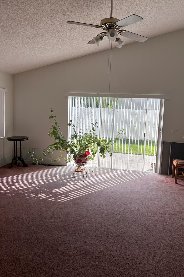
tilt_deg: -6.9
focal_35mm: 28
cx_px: 92
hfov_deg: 46.4
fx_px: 215
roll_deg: -1.6
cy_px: 136
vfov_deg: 65.5
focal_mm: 5.96
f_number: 1.6
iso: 50
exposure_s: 1/1001
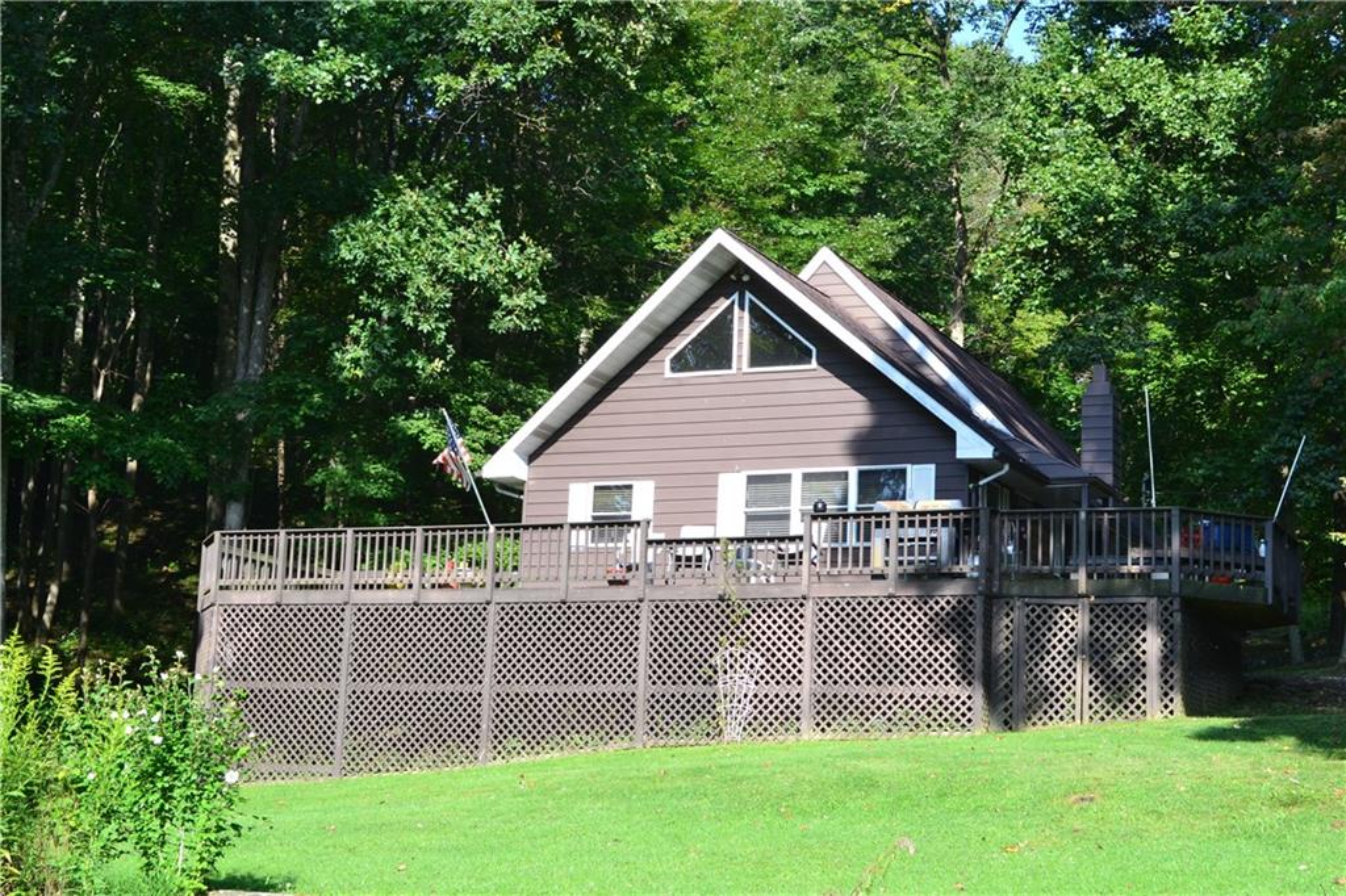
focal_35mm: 52
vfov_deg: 25.7
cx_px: 673
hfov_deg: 37.9
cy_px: 448
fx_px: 1962
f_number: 9
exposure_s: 1/160
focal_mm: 35
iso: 400
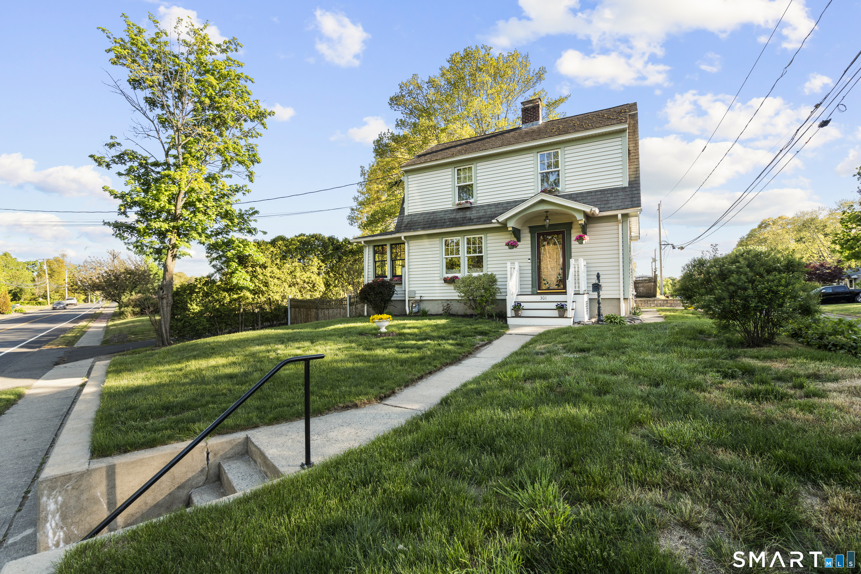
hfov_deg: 96.7
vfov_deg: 73.7
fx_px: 383
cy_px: 287
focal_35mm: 16
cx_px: 430
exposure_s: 1/15
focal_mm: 16
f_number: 9
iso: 200
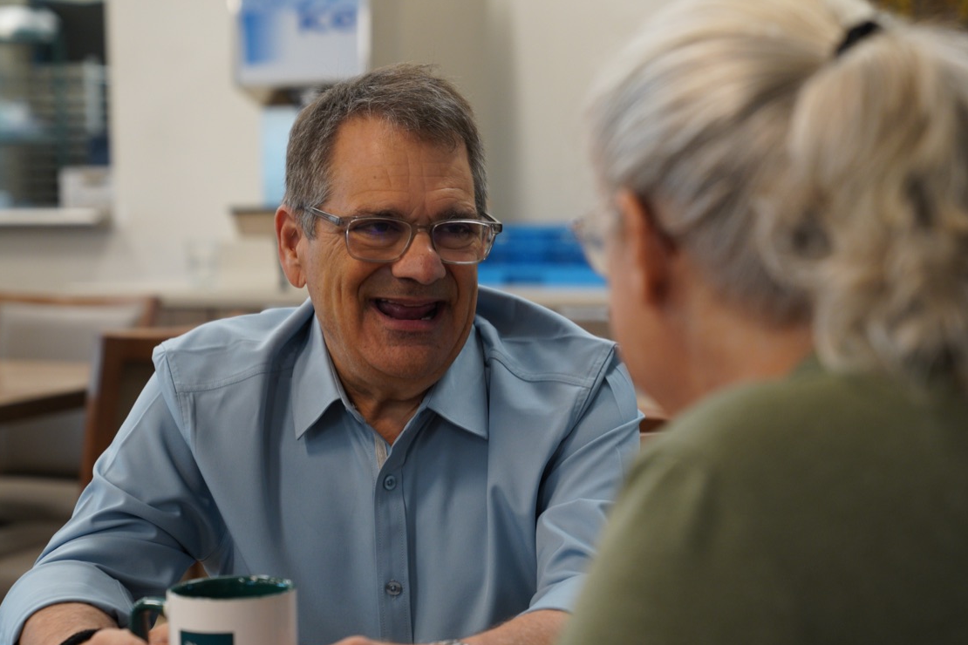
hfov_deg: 24.7
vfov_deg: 16.6
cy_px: 373
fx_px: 2205
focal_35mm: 82
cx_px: 562
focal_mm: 70
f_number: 3.5
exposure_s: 1/160
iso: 1250
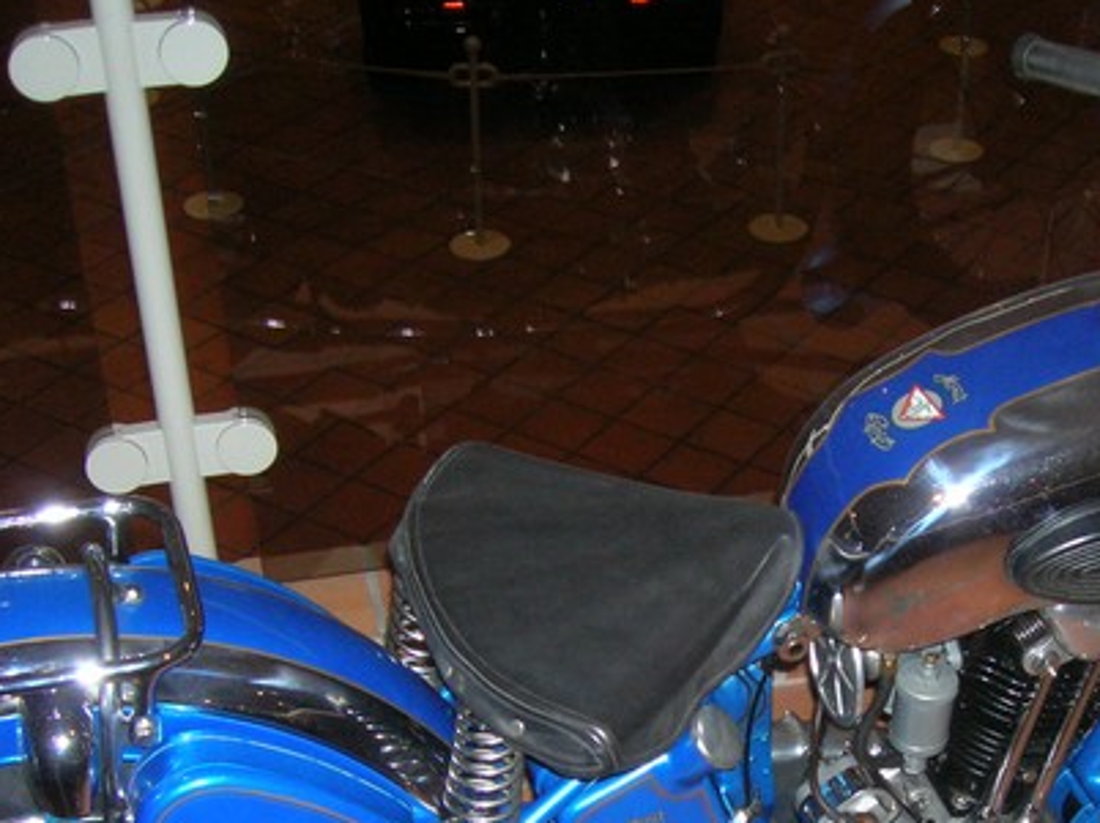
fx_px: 1905
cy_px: 696
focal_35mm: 60
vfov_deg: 23.9
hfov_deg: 31.6
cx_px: 828
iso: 138
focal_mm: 5.7
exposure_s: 1/60.1
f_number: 2.9
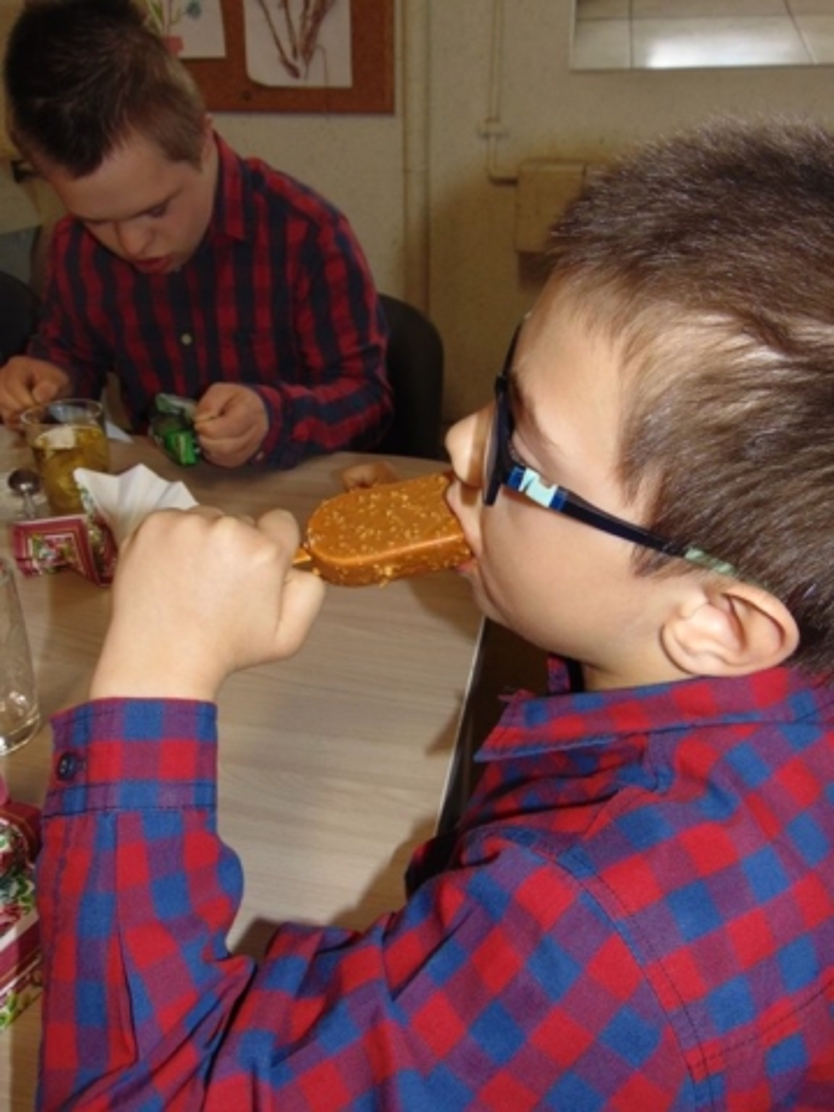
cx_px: 417
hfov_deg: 54.9
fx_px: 803
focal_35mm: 25
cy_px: 556
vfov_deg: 69.4
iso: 80
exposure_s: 1/30
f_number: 3
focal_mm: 4.5
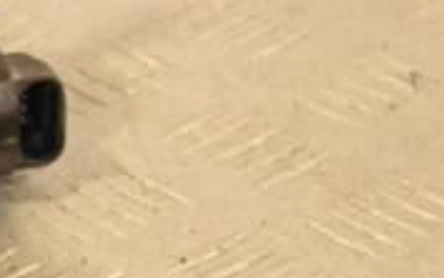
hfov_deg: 7.6
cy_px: 35
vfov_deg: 4.9
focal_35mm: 269
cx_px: -283
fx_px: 3258
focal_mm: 52
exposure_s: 1/100
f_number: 5
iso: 800
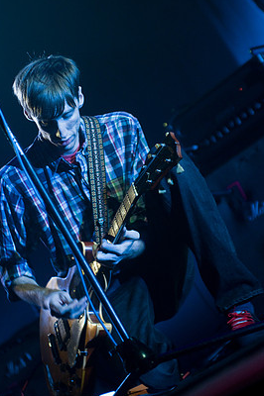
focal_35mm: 118
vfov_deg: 17.4
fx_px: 1300
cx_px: 121
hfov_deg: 11.6
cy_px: 195
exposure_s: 1/200
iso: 1000
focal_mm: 70
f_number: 2.8
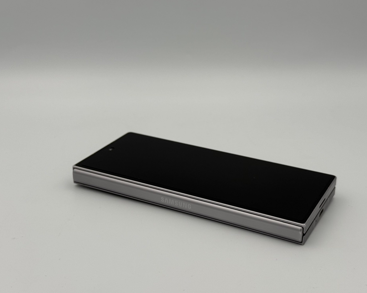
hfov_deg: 36.7
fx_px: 554
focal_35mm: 51
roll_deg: -0.6
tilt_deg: -20.5
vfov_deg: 29.7
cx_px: 191
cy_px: 144
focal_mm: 6.76
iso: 64
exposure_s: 1/1116
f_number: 1.78
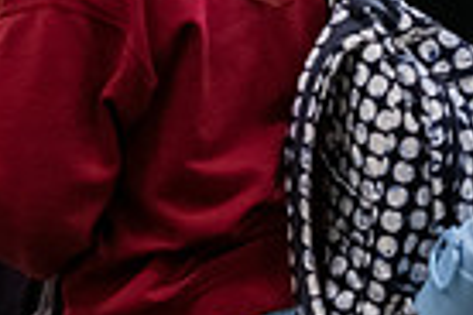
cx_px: -329
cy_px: -214
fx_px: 6621
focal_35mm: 504
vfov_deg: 2.7
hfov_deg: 4.1
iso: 2000
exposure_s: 1/200
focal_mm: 120
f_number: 3.2
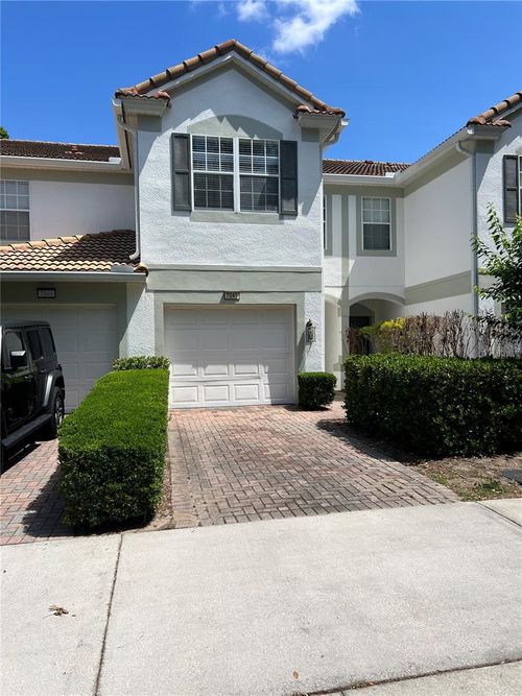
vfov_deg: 67.3
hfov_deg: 53.0
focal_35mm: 26
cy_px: 348
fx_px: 523
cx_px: 261
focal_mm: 5.7
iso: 50
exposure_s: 1/5587
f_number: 1.5
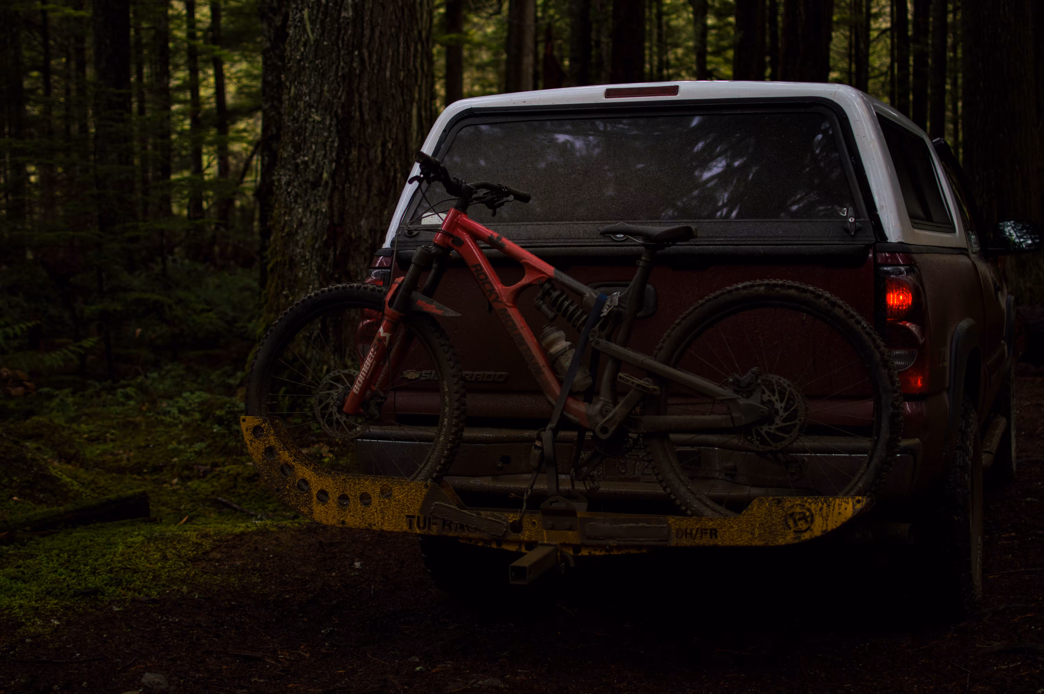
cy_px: 347
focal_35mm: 52
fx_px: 1521
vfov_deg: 25.7
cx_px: 522
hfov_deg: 37.9
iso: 100
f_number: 1.8
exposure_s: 1/400
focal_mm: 35
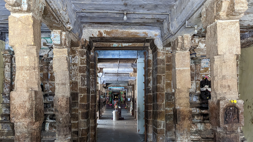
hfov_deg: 56.5
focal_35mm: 35
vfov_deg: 33.3
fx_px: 235
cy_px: 98
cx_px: 115
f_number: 1.85
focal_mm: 6.81
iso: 648
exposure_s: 1/123
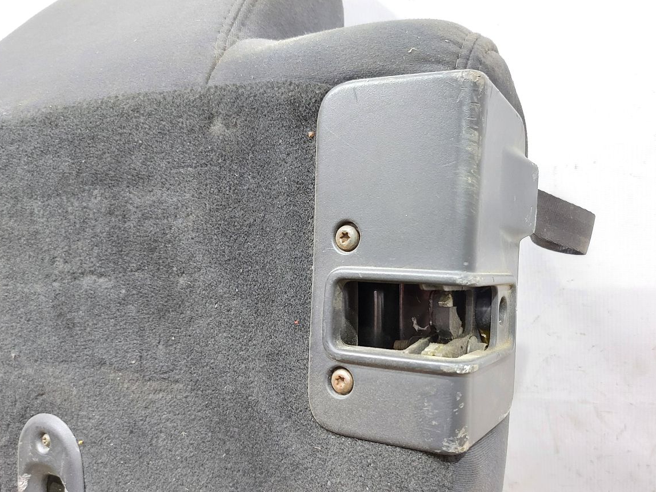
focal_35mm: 29
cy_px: 296
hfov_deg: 61.2
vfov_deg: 47.9
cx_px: 389
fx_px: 550
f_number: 1.8
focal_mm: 5.23
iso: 500
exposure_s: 1/25
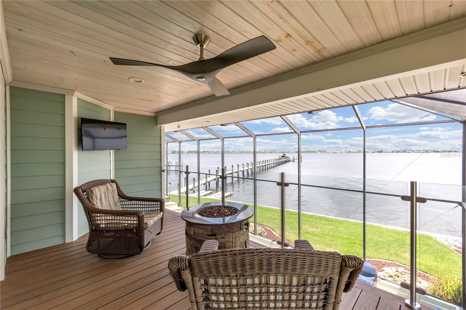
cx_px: 233
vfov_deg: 77.3
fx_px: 194
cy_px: 155
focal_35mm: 15
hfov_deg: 100.4
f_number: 8
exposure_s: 1/50
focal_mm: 10
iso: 100
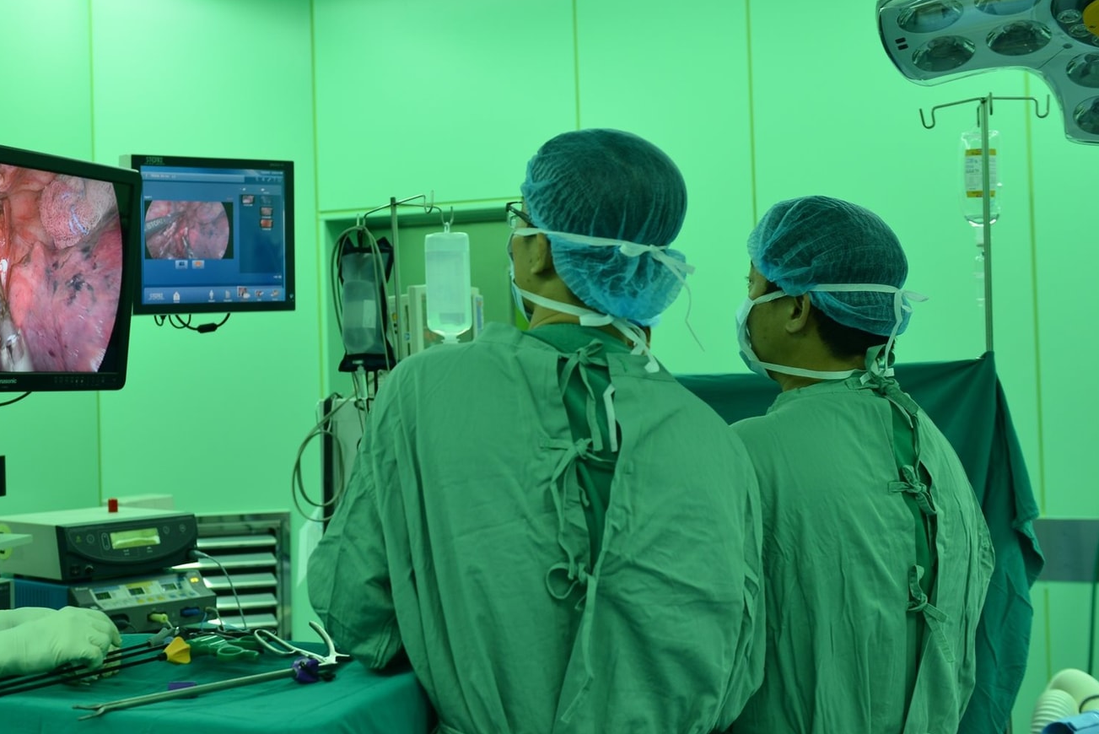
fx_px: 1710
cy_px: 290
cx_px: 429
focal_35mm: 56
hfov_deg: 35.5
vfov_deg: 24.2
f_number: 4
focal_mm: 38
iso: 500
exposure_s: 1/100
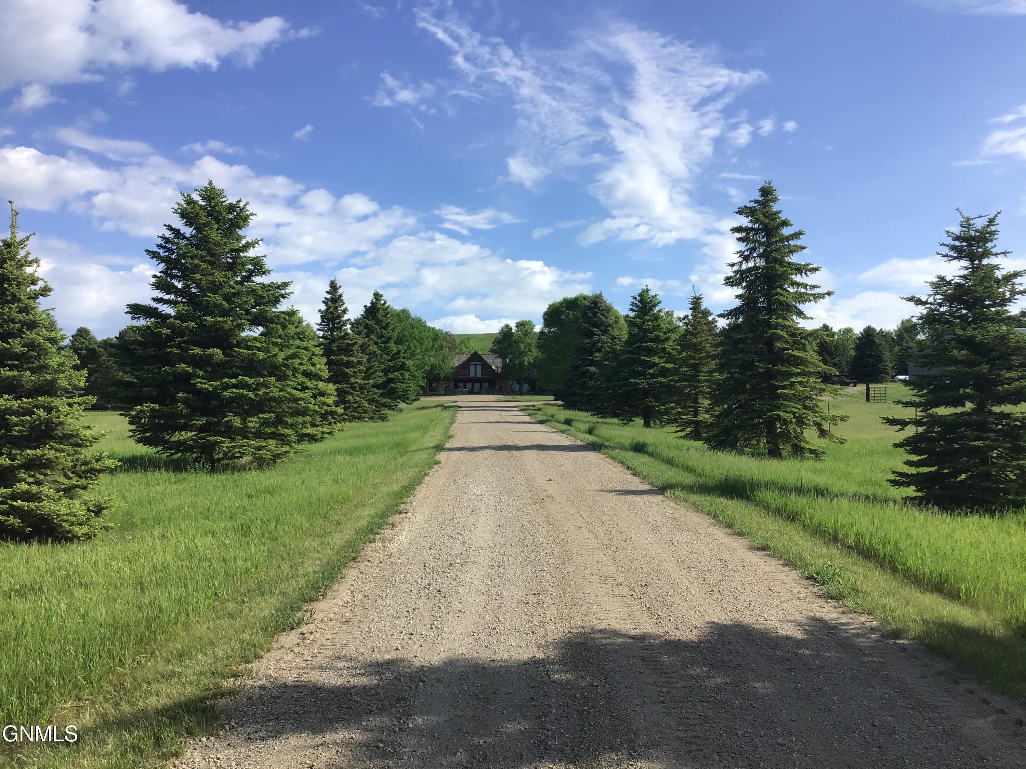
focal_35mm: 31
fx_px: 919
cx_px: 513
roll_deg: -0.2
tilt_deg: +4.8
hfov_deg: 58.4
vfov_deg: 45.4
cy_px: 384
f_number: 2.4
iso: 25
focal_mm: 3.3
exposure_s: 1/1508
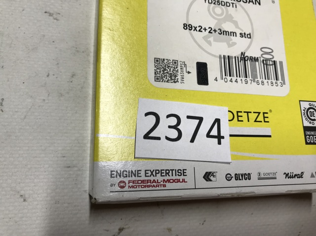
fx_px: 255
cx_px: 158
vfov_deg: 49.7
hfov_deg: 63.5
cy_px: 118
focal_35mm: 28
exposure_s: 1/50
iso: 25
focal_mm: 3.99
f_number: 1.8
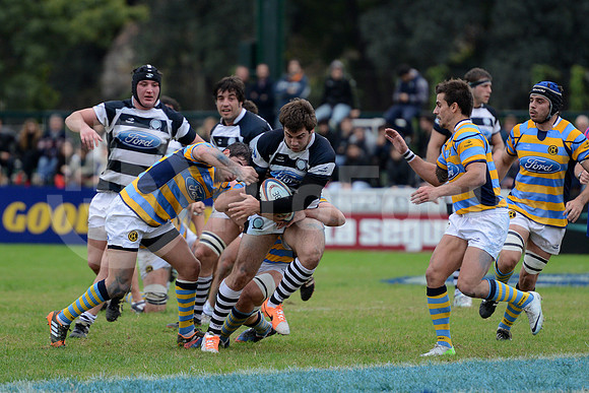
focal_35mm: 270
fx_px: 4418
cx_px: 294
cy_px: 196
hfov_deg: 7.6
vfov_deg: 5.1
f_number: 4
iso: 1600
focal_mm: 270
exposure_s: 1/640
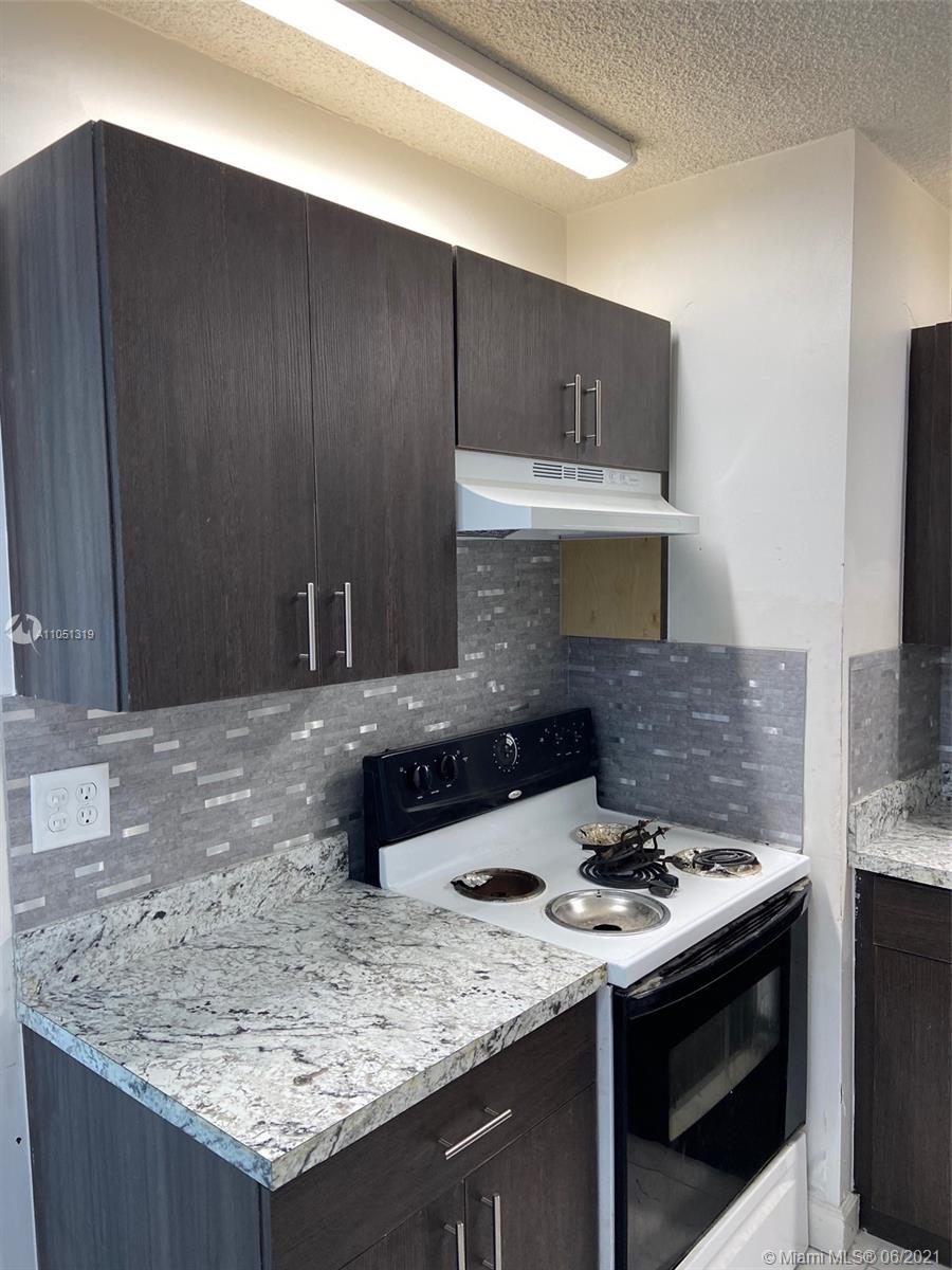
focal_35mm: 26
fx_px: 953
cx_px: 476
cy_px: 635
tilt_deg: -3.4
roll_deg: +0.2
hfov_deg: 53.1
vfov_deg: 67.3
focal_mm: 4.25
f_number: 1.8
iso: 64
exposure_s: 1/120
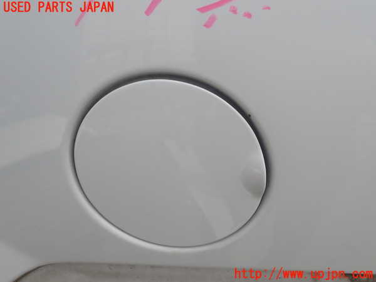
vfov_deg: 46.8
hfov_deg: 60.0
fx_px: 326
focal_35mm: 30
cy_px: 141
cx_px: 188
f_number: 3.2
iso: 100
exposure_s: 1/800
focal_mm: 5.4
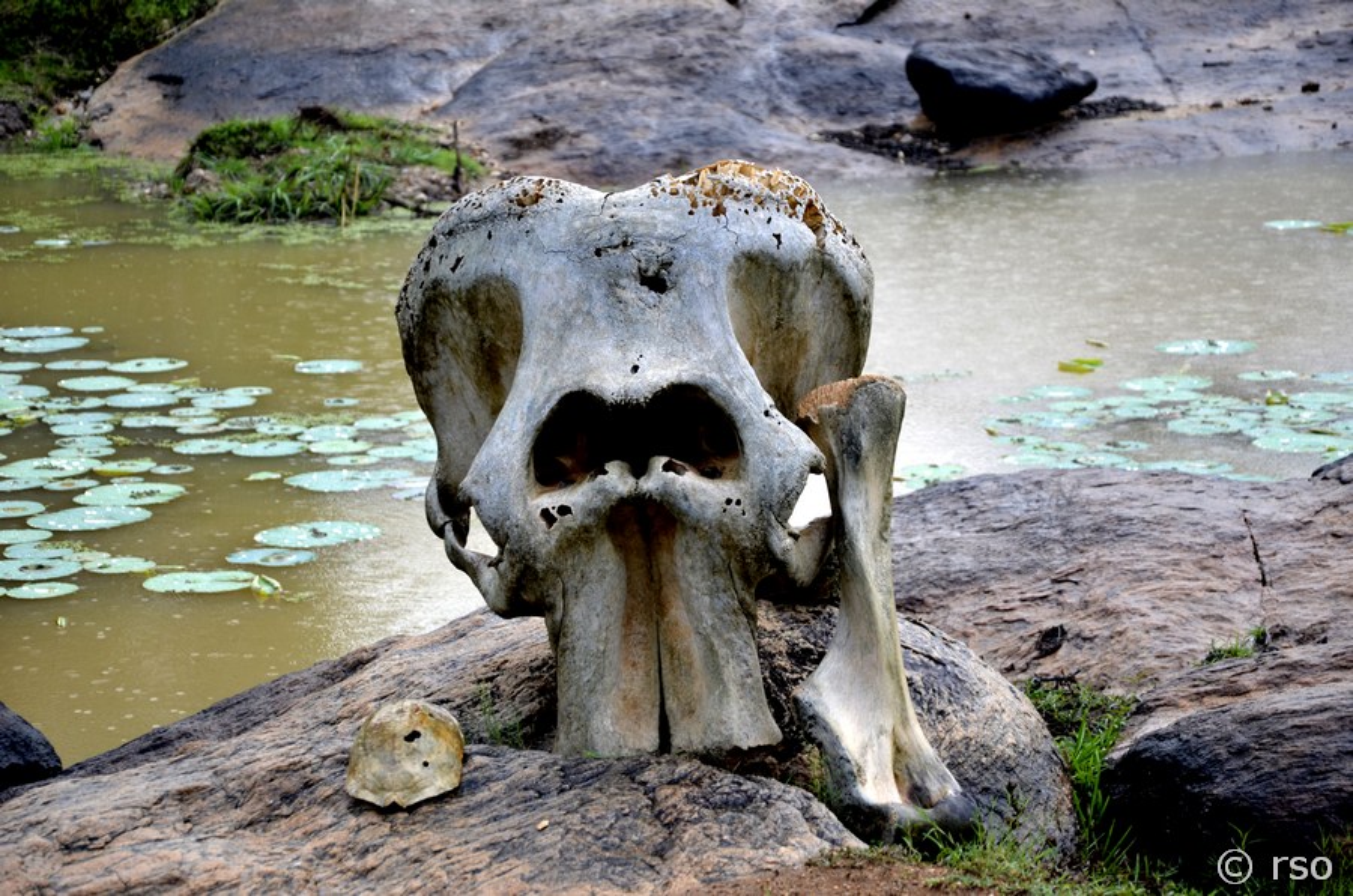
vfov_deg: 12.1
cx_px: 676
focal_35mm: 112
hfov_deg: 18.2
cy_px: 448
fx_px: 4219
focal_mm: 75
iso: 320
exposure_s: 1/100
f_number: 5.3
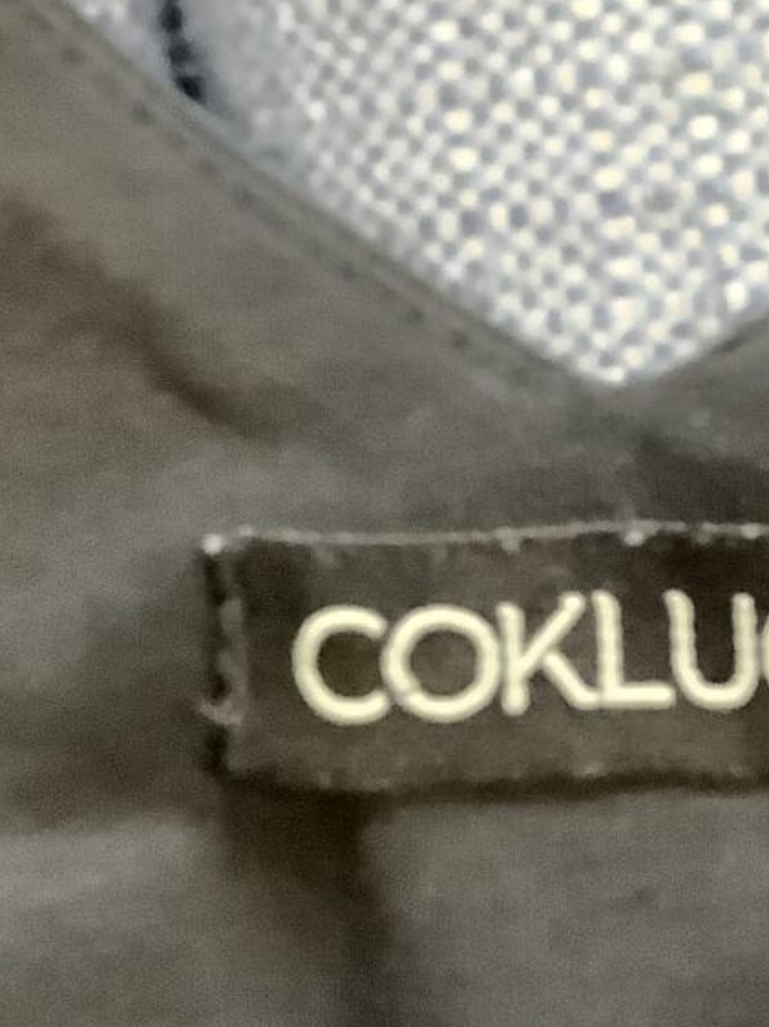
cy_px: 609
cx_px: 639
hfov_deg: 13.0
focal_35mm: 113
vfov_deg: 17.4
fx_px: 3350
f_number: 2.4
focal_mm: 3.3
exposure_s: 1/24
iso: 640
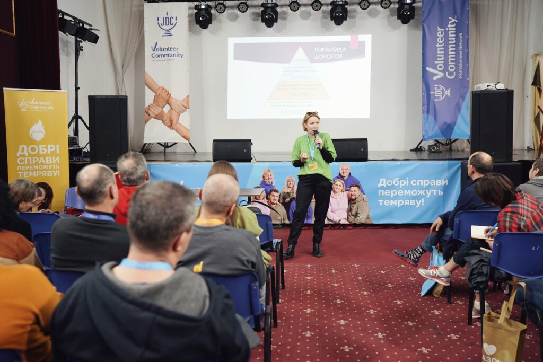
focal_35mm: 35
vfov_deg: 37.9
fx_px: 528
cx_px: 272
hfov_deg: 54.4
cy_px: 181
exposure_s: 1/100
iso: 1600
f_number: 2.8
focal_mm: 35
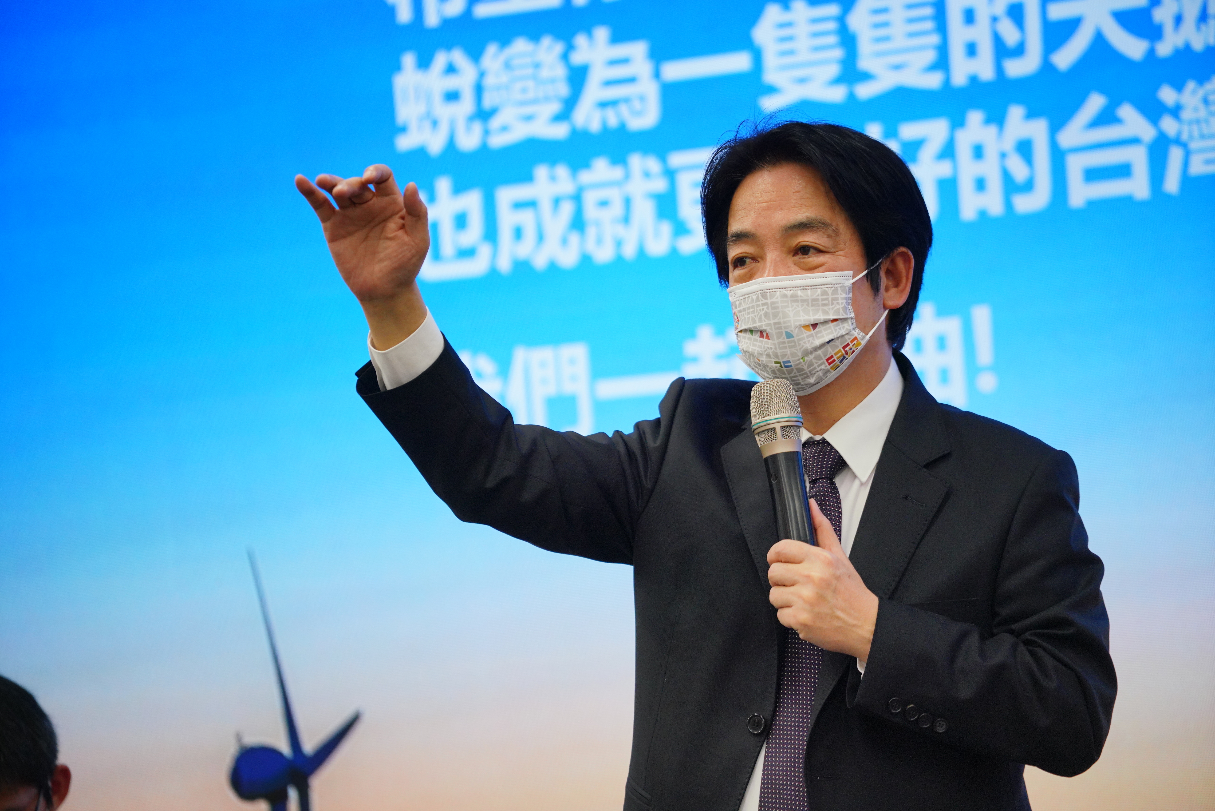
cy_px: 406
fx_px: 6751
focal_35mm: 200
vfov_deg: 6.9
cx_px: 608
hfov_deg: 10.3
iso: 2000
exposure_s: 1/250
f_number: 4
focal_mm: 200
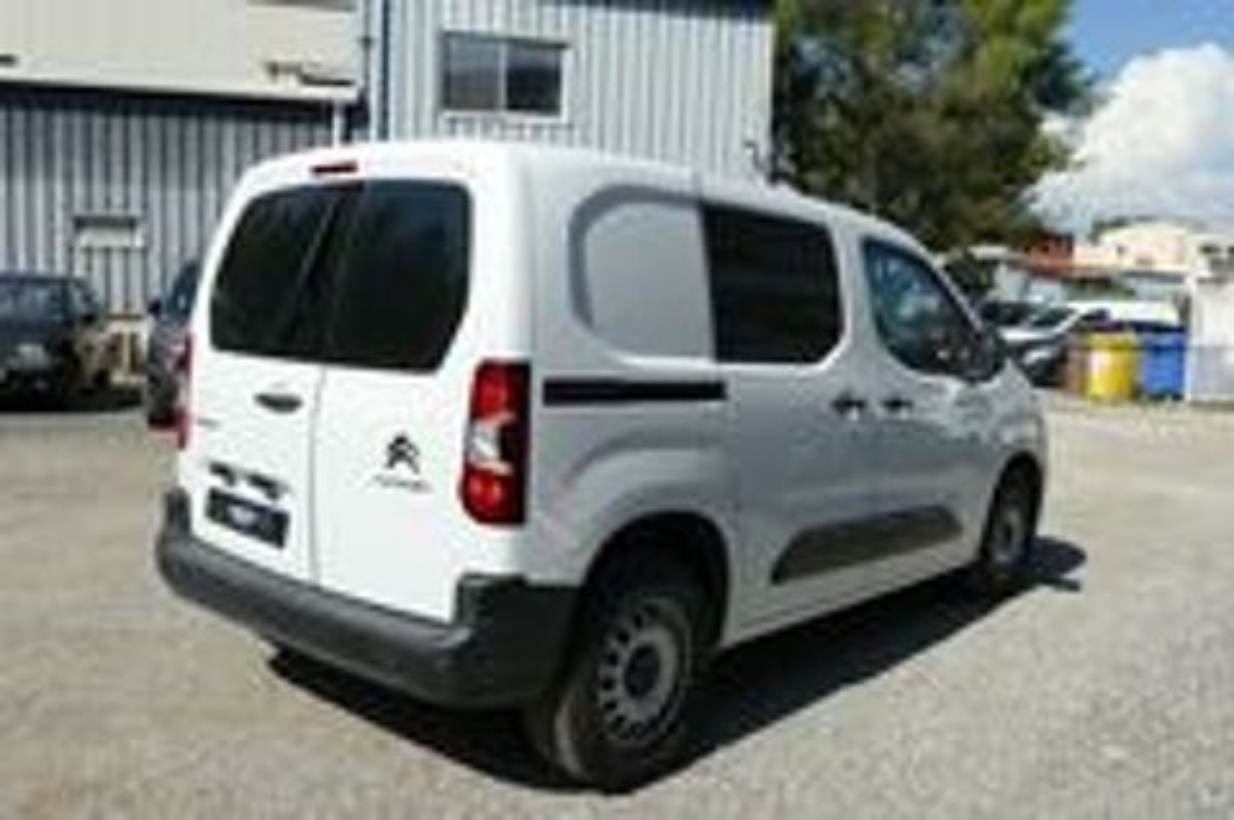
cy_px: 410
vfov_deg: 42.2
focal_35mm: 31
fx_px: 1062
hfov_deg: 60.3
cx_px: 617
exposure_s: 1/1600
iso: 125
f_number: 3.5
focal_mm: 11.35
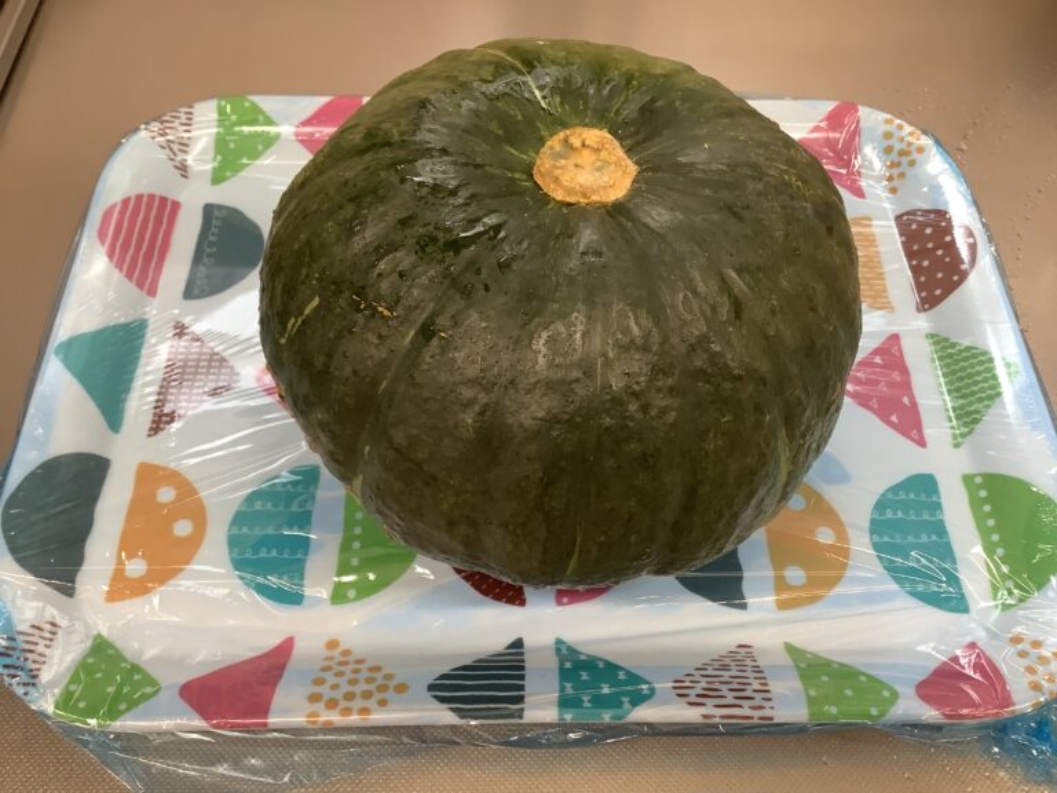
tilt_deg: -57.4
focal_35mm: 31
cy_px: 396
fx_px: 947
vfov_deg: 45.4
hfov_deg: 58.4
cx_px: 528
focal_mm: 3.3
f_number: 2.4
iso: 125
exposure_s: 1/60
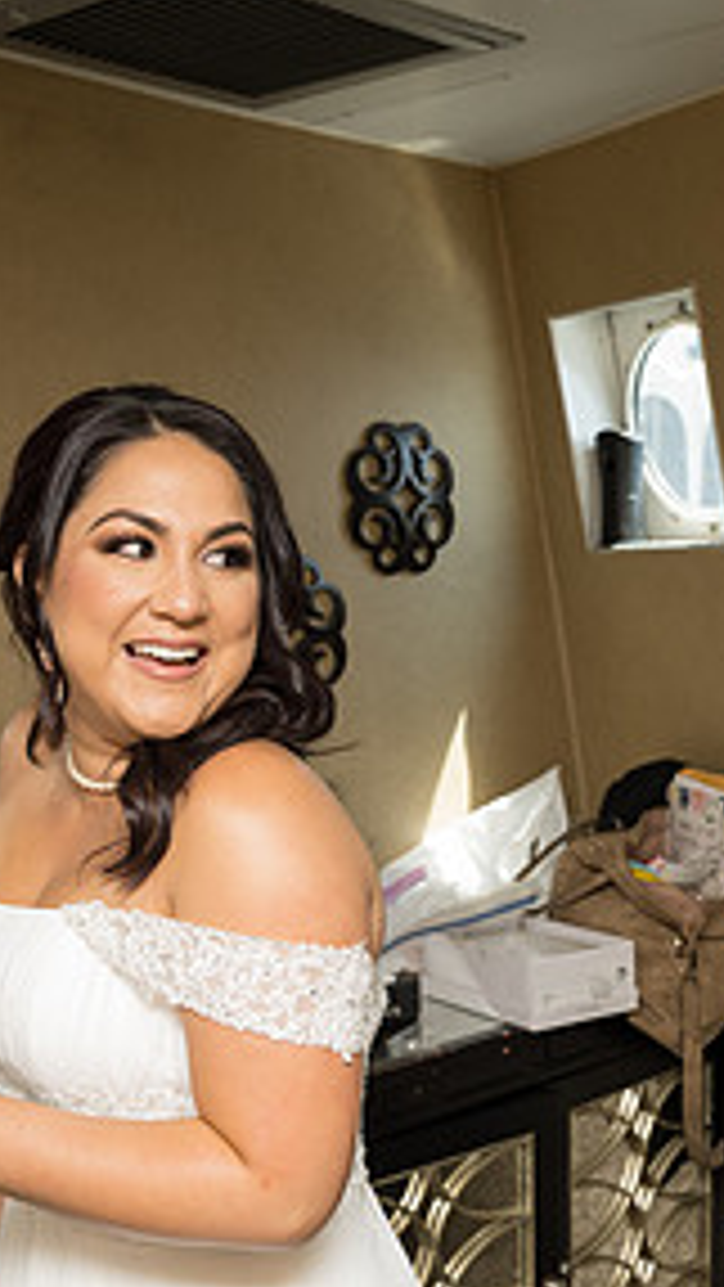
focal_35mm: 51
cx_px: 585
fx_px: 1740
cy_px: 848
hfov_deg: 23.2
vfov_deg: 40.1
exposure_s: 1/200
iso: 200
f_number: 5
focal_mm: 24
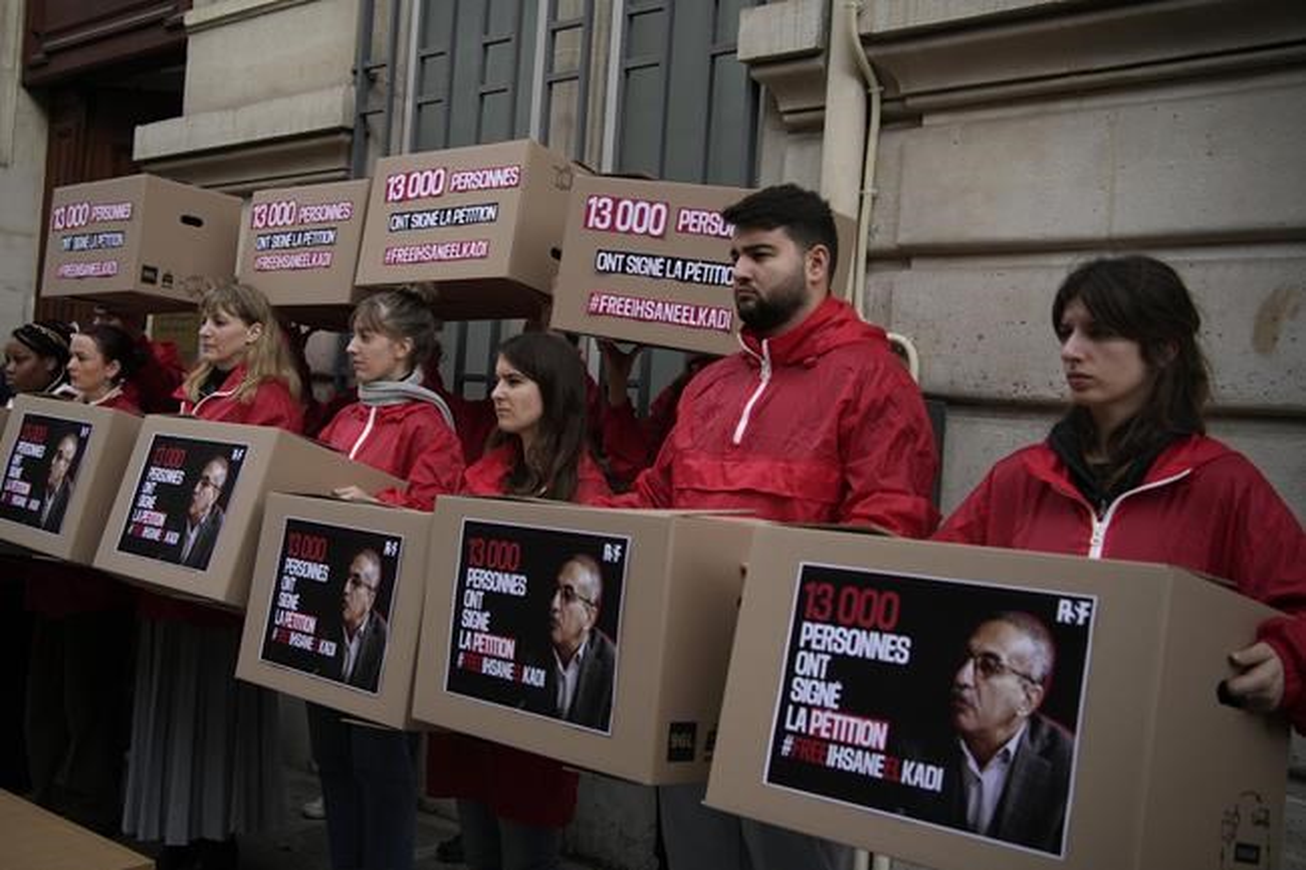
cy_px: 435
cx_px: 653
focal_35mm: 35
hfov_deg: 54.4
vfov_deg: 37.8
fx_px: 1269
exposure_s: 1/1250
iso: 400
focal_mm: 35
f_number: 4
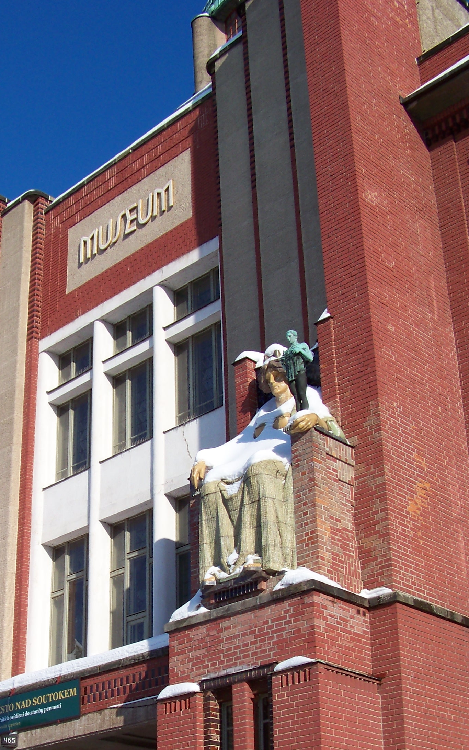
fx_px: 1165
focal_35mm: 57
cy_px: 538
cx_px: 121
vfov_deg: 35.1
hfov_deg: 22.6
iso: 64
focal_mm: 5.85
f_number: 4
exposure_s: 1/800
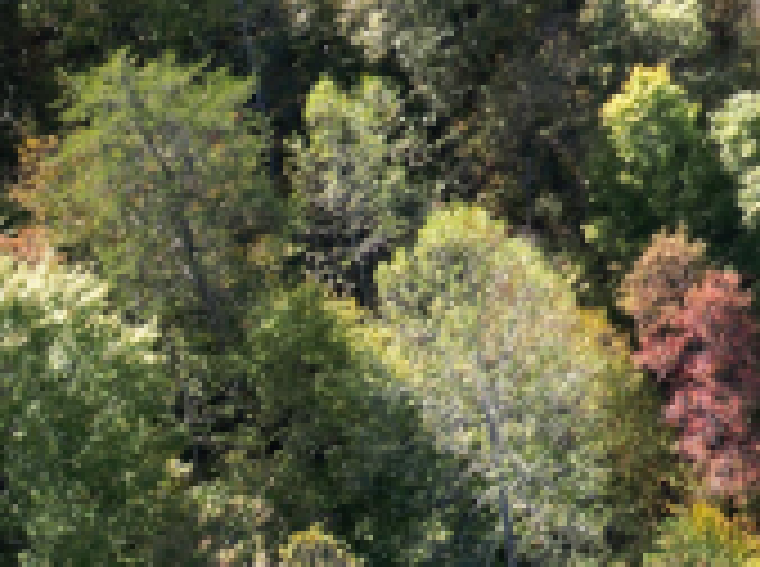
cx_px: 1149
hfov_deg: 18.3
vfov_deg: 14.7
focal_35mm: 95
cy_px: -212
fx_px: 2081
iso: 110
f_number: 1.7
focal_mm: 6.72
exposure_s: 1/640
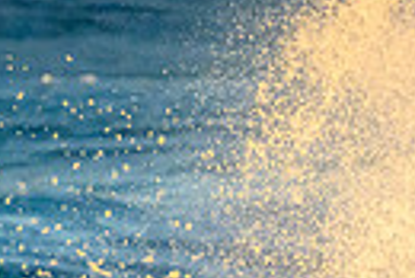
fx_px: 41246
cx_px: 728
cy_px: 545
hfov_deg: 0.6
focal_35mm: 3574
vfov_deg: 0.4
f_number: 11
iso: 5000
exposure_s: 1/2000
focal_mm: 800
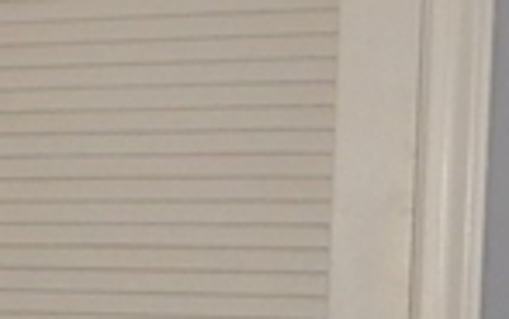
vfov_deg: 7.4
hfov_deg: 9.1
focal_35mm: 177
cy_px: 381
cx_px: -1087
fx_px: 2456
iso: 200
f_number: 3.4
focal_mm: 4.3
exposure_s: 1/30
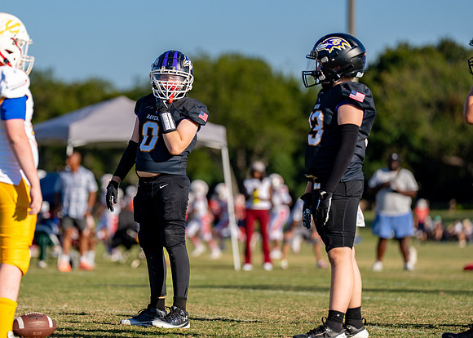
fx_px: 4104
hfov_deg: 6.6
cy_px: 129
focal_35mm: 306
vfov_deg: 4.7
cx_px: 156
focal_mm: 200
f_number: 2.8
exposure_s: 1/3200
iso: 160
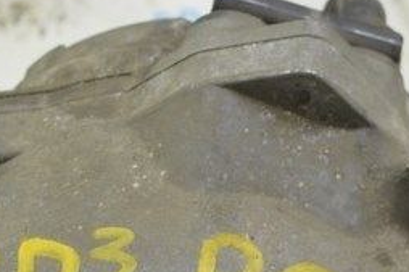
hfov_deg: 12.6
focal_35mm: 163
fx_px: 1851
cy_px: 318
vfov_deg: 8.3
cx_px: 134
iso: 400
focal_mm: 27
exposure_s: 1/20
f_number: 5.6
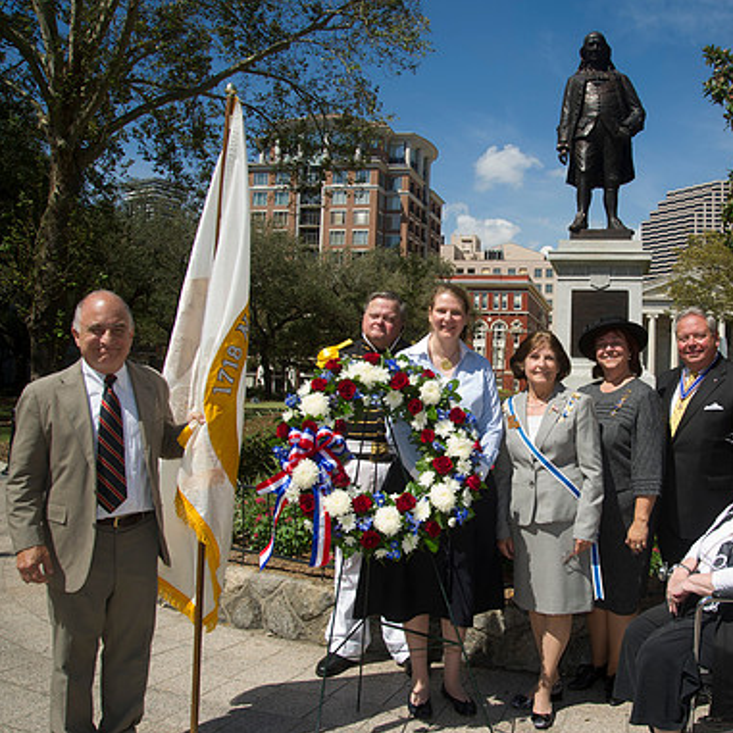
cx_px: 512
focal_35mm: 31
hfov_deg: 51.2
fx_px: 743
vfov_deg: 52.5
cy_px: 369
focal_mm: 24
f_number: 9
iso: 200
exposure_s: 1/250
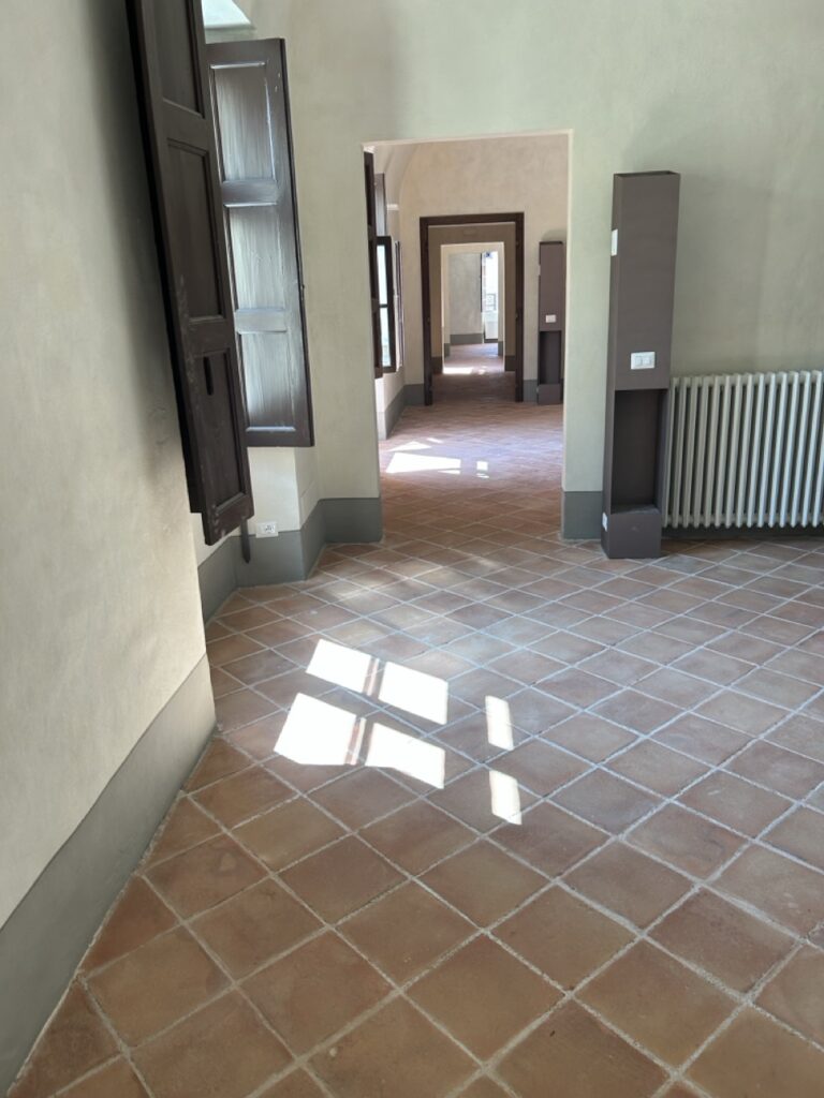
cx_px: 412
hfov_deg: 53.1
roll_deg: +2.3
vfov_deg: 67.3
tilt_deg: -17.2
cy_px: 549
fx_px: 825
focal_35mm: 26
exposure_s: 1/100
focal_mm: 5.7
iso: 50
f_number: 1.5
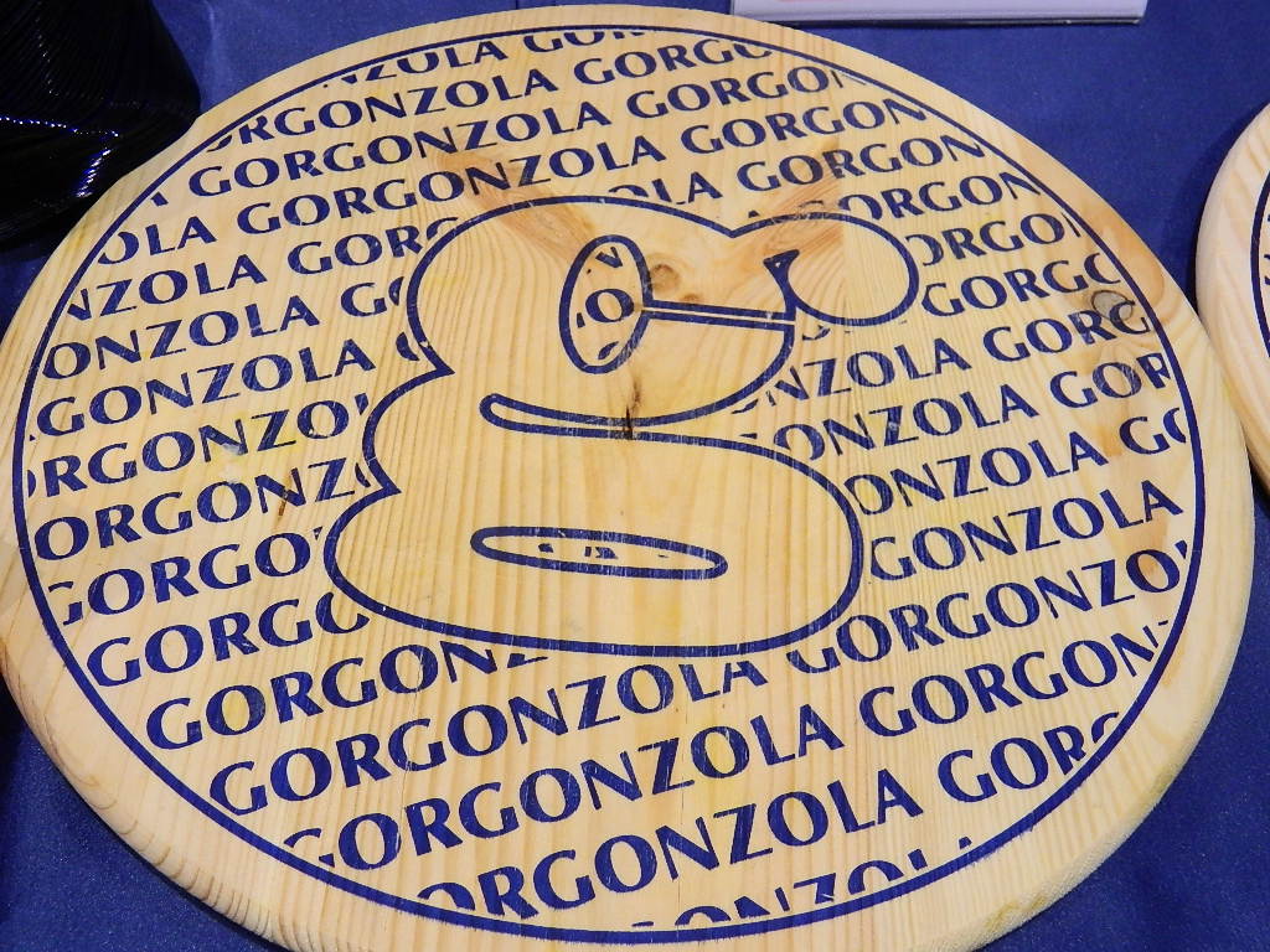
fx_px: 1724
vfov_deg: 30.9
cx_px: 635
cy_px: 476
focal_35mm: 47
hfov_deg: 40.4
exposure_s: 1/25
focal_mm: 8.4
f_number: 3.6
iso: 320
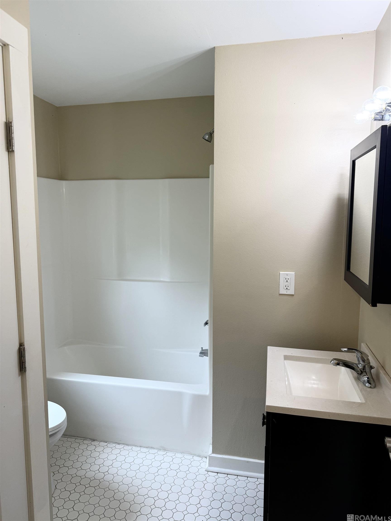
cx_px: 196
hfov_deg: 56.8
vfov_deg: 71.6
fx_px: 361
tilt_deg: -7.0
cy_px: 260
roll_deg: +0.3
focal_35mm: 24
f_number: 1.78
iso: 80
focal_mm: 6.76
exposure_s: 1/120
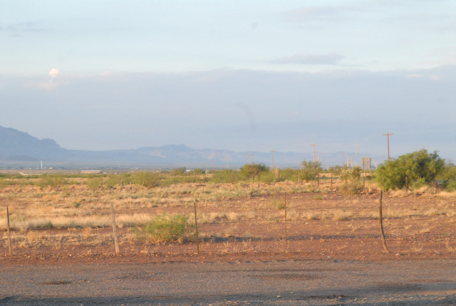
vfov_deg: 12.2
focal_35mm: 112
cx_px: 228
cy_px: 153
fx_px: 1428
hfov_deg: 18.1
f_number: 9
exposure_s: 1/320
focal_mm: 75
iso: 1600
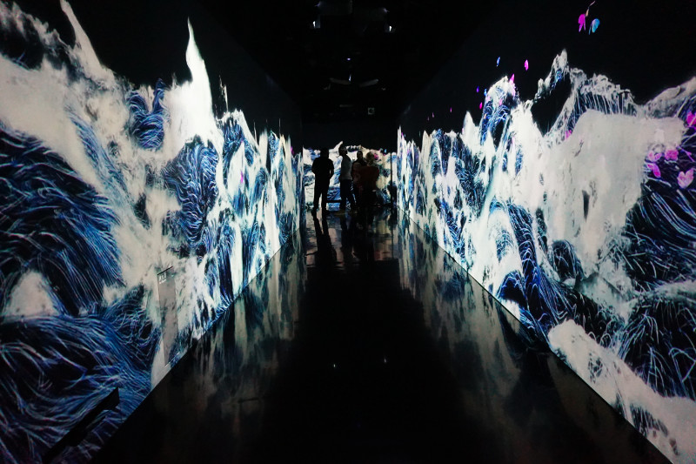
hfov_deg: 73.8
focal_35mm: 24
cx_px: 348
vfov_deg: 53.1
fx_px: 464
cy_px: 232
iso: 3200
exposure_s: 1/40
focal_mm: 16
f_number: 3.5
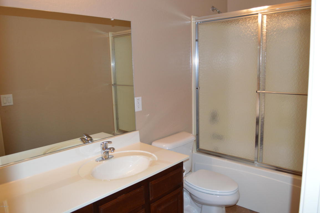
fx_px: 240
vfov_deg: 47.9
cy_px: 106
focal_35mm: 27
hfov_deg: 67.4
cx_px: 160
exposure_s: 1/60
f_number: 3.5
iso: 400
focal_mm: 18
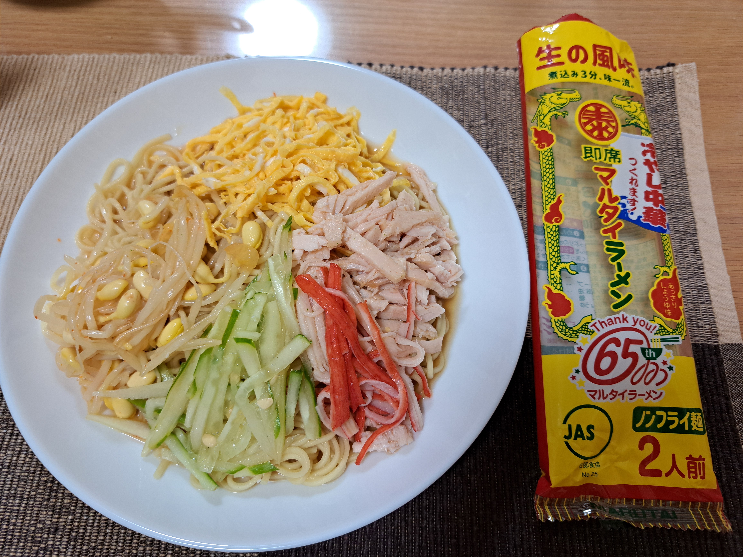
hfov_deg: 71.6
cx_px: 372
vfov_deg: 56.8
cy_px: 278
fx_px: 515
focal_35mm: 24
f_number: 1.8
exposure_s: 1/50
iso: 125
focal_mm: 5.23
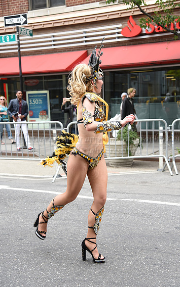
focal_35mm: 50
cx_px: 97
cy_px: 144
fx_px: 392
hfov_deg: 25.8
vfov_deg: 40.3
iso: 400
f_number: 4
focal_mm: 48
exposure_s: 1/400
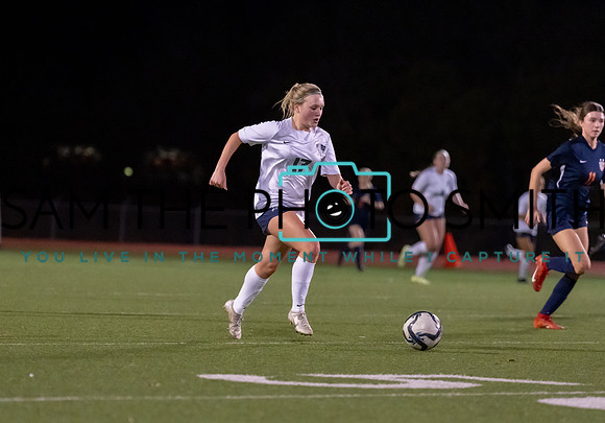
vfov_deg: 6.4
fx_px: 3799
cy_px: 218
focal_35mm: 223
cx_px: 269
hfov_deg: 9.1
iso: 4000
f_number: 2.8
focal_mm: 149
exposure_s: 1/1000
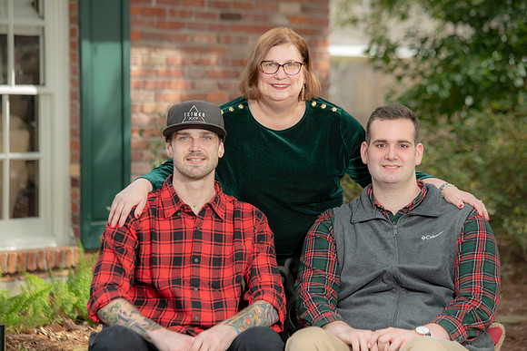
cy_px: 176
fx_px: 2050
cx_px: 264
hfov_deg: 14.7
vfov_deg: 9.8
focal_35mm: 140
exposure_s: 1/200
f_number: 5
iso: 320
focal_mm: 140
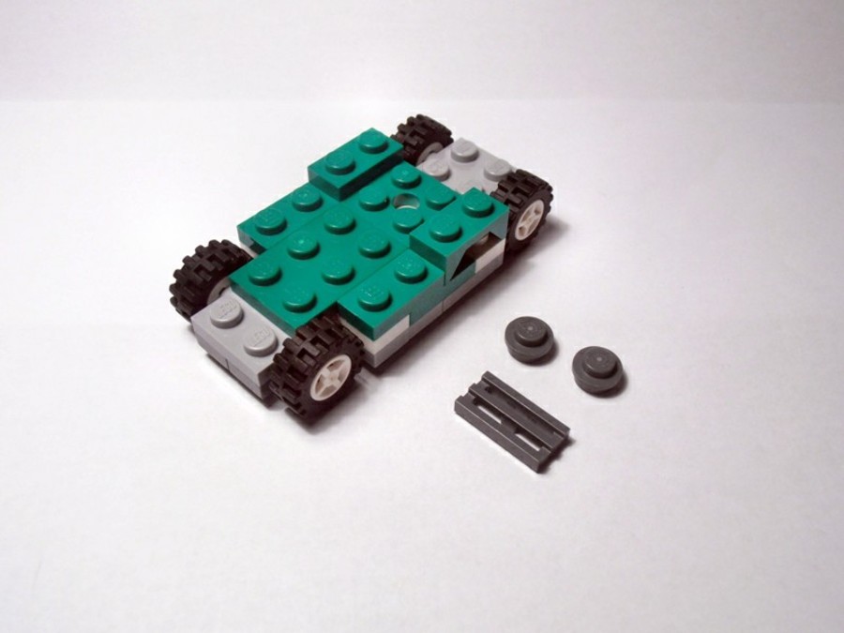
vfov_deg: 38.7
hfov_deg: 50.1
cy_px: 316
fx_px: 902
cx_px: 422
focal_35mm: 37
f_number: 3.9
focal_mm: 6.61
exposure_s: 1/60
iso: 80
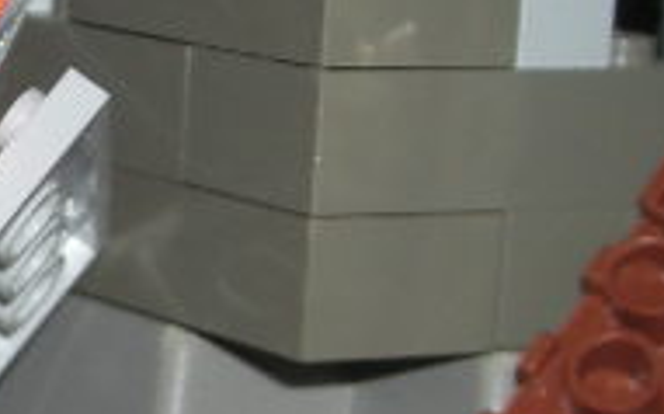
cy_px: 379
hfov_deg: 9.9
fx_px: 3598
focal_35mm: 199
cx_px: -594
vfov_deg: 6.6
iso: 50
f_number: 2.8
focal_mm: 5.7
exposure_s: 1/60
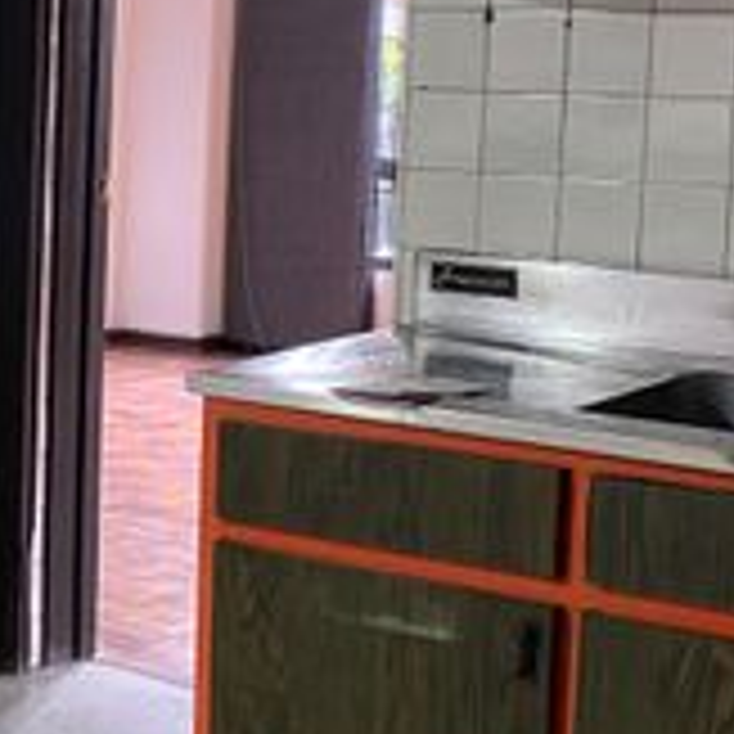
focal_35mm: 94
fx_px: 2255
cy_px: 261
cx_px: -304
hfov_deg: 17.0
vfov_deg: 18.4
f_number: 1.8
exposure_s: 1/40
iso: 500
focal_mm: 4.25
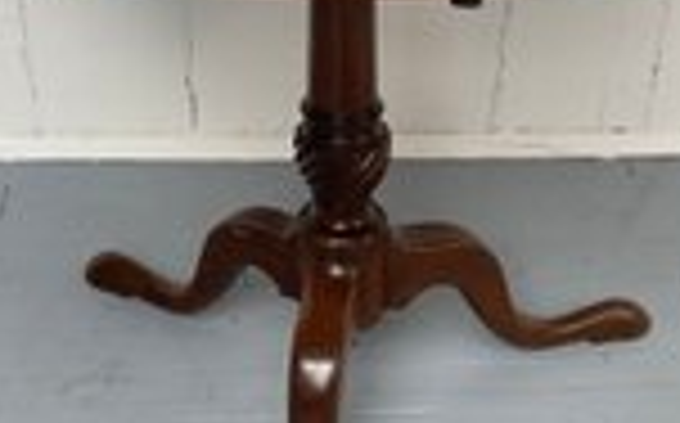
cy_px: 187
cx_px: 367
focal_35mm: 70
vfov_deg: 18.5
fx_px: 1296
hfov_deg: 29.4
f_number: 1.8
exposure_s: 1/122
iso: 20
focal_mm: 3
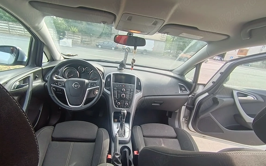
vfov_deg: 61.9
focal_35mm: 19
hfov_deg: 87.9
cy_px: 96
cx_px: 128
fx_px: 138
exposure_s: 1/100
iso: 150
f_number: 2.2
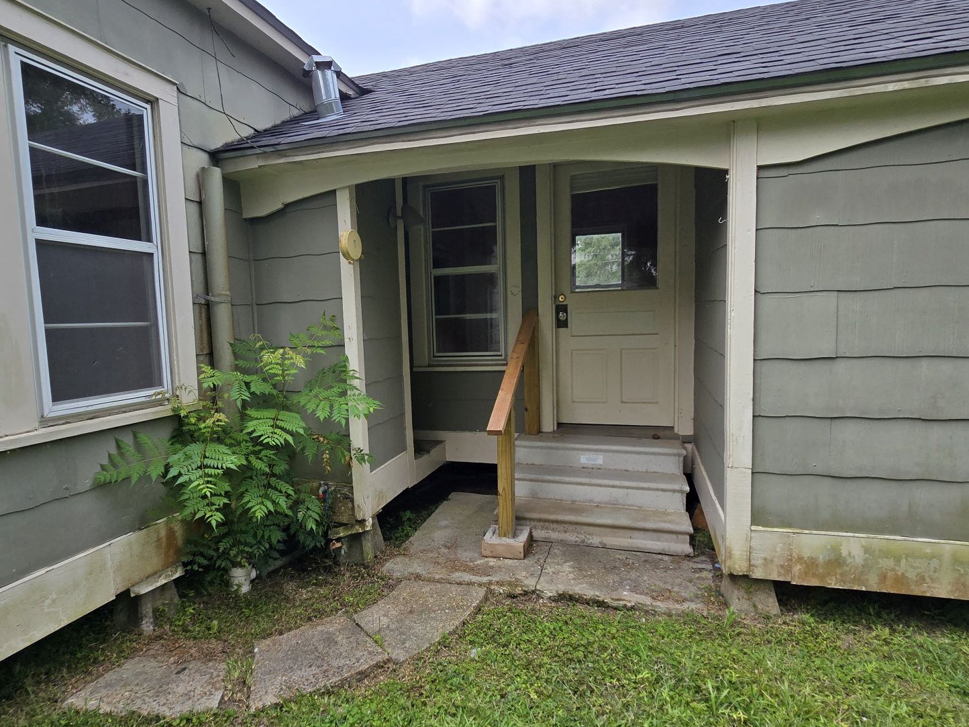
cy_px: 373
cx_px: 461
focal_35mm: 18
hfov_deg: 87.7
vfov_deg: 71.6
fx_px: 504
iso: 50
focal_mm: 2.2
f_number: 2.2
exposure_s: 1/1286
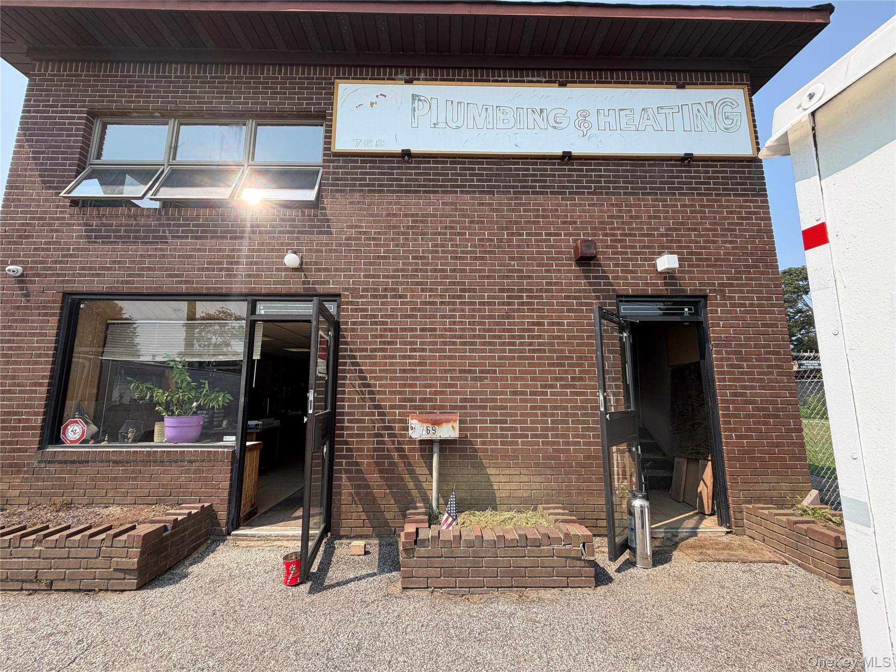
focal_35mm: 14
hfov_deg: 102.1
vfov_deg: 85.7
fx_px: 362
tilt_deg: +8.6
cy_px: 336
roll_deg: -0.1
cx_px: 448
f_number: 2.2
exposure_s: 1/709
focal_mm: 2.22
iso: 40
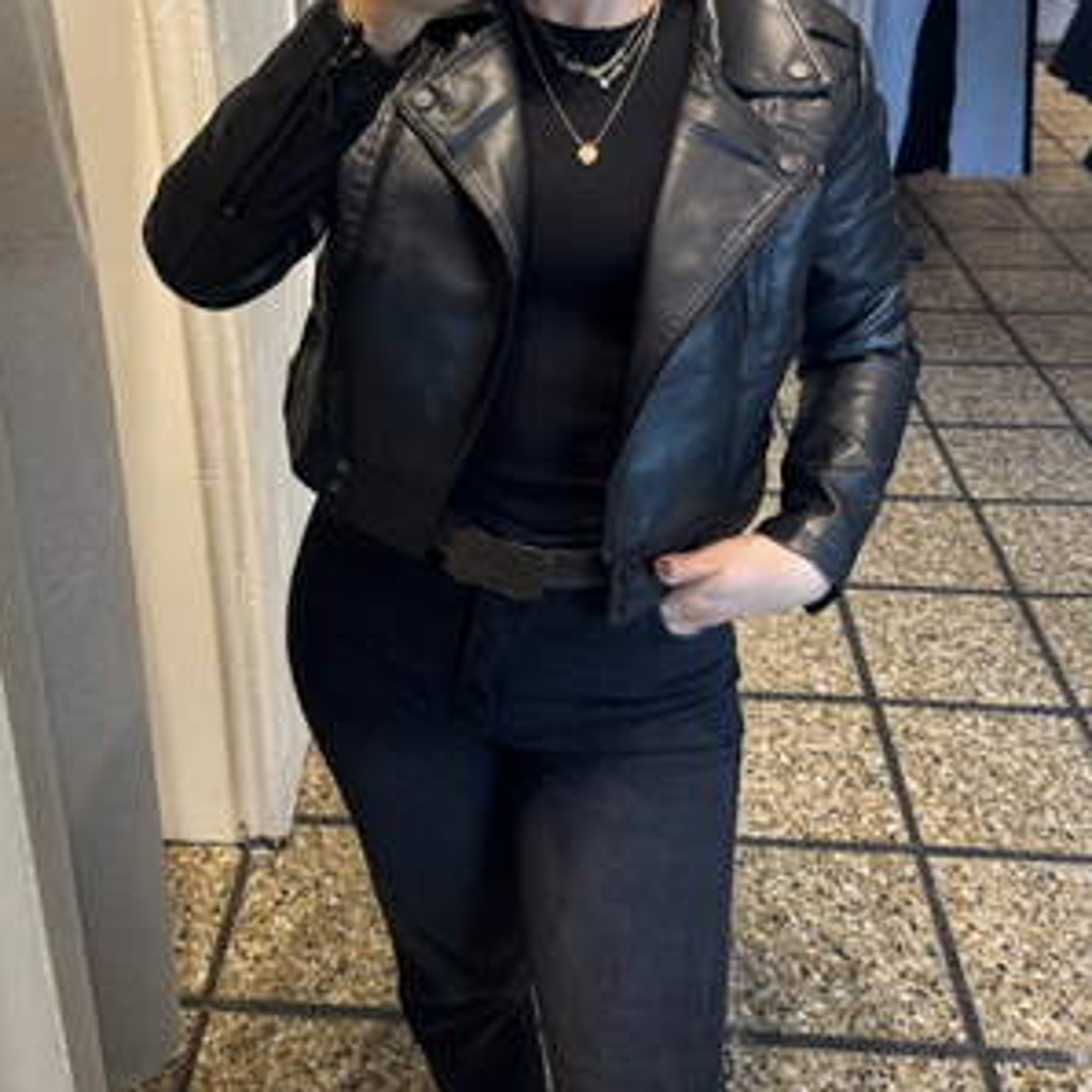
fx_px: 1356
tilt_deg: -20.9
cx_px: 425
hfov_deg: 43.6
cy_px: 262
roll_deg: +2.1
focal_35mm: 38
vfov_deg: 42.4
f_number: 1.78
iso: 200
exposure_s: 1/100
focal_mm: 6.76
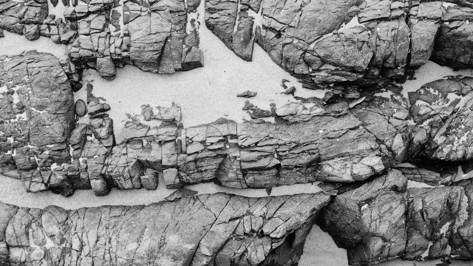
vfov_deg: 24.0
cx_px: 235
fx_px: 627
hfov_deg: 41.3
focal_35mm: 50
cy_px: 139
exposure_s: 1/90
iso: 160
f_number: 3.6
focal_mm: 31.5
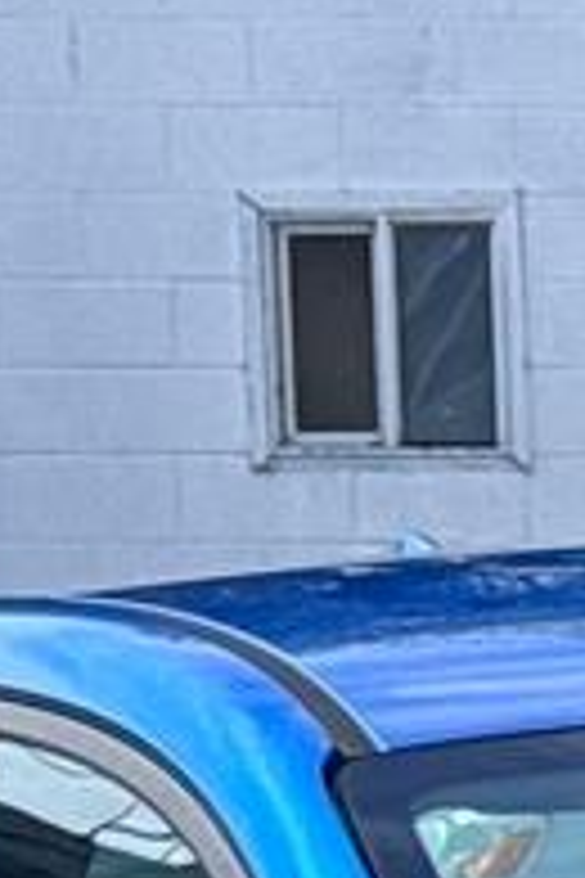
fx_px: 7970
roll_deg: +0.3
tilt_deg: -8.2
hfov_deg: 4.1
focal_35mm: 327
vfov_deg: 6.1
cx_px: 1526
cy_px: 2062
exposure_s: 1/2833
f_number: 1.78
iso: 64
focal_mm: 6.76
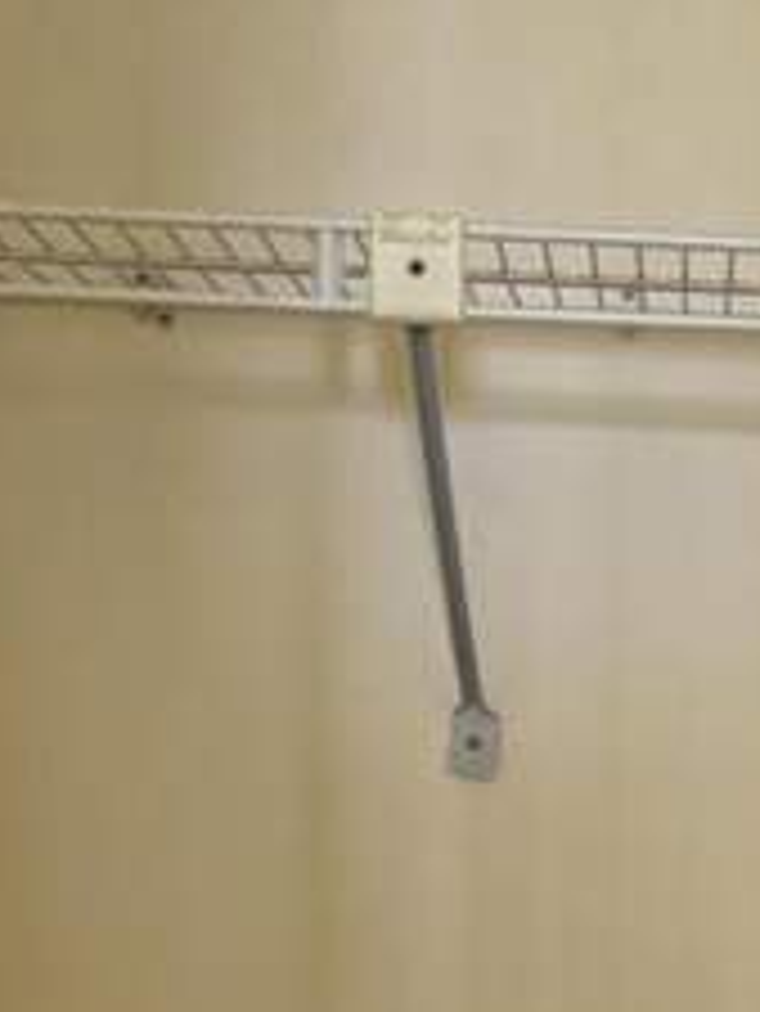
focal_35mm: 123
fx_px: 3597
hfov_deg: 11.7
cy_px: 1453
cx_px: 1030
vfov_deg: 15.0
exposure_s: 1/60
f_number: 1.6
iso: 160
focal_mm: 5.96
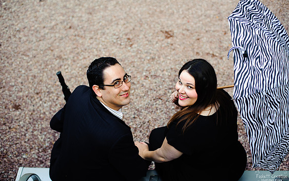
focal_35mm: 52
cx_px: 145
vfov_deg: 24.9
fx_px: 410
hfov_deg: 38.9
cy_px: 94
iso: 500
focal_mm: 50
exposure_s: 1/250
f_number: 2.8
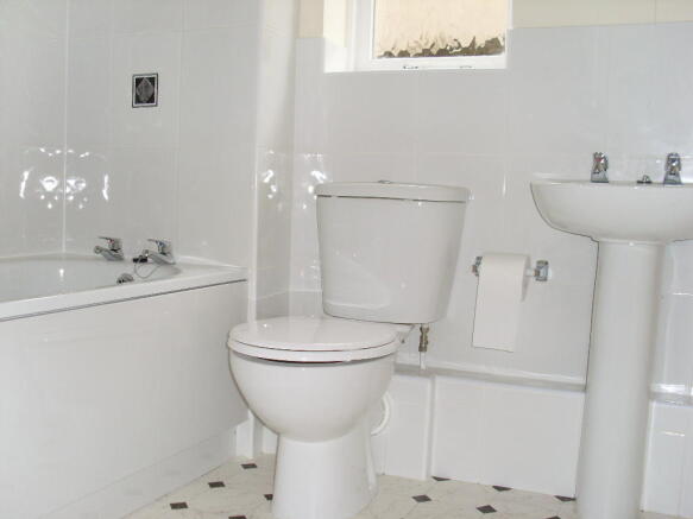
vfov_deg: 37.7
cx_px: 346
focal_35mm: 38
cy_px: 260
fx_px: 761
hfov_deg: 49.0
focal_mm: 6.3
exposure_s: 1/45
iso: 100
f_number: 3
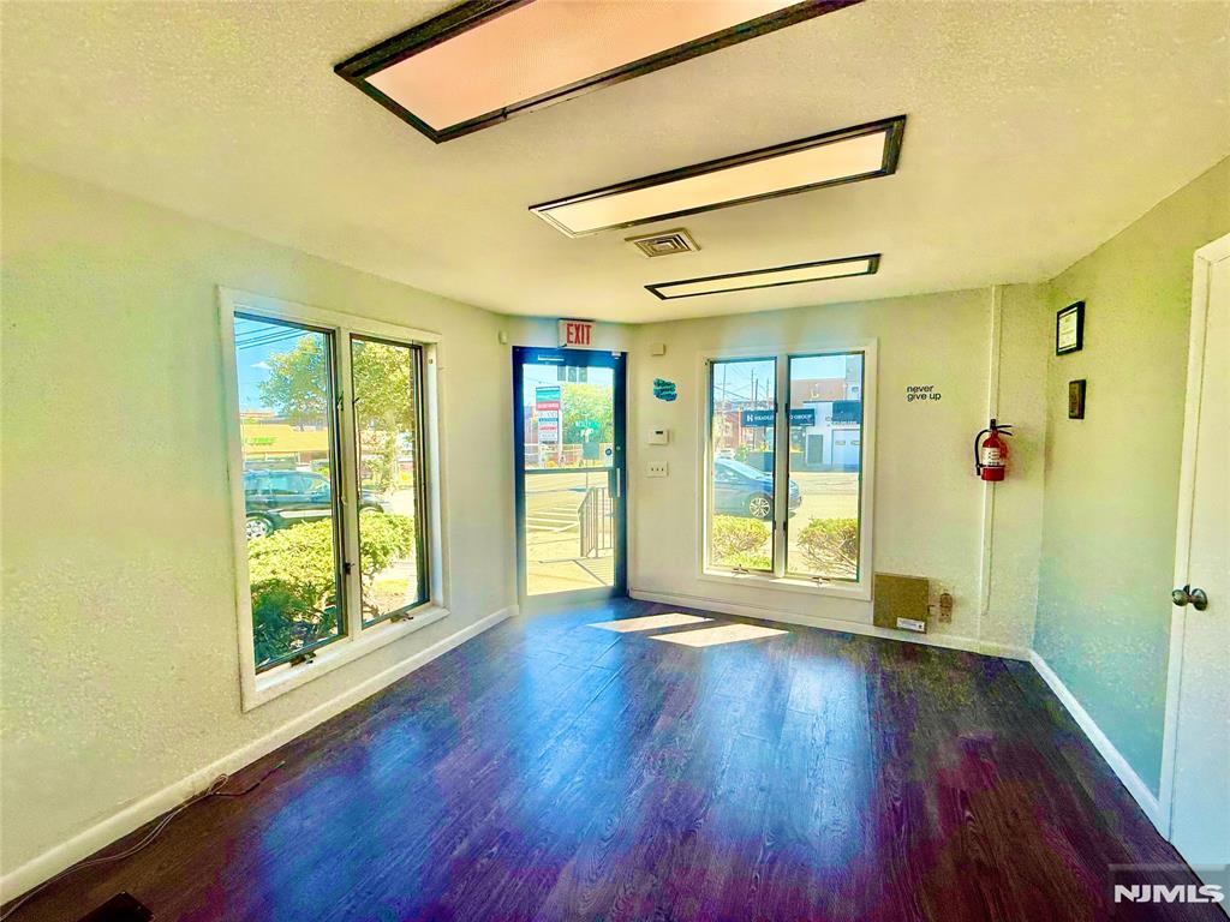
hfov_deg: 102.1
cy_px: 461
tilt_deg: -3.6
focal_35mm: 14
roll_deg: +0.6
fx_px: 497
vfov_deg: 85.7
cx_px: 615
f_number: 2.2
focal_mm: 2.22
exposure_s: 1/455
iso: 64
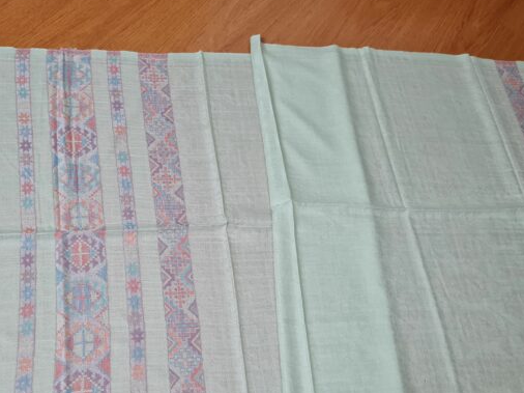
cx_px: 179
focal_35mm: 36
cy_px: 257
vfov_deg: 39.2
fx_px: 545
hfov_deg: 50.5
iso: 200
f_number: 1.8
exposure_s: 1/60
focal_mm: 5.4
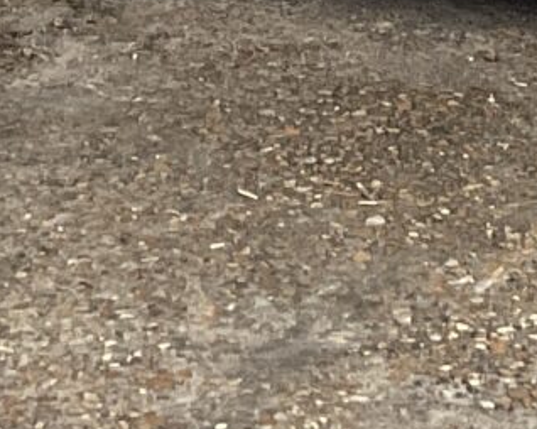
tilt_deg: +2.0
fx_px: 3621
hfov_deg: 8.5
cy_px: -1170
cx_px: 388
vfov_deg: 5.9
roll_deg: -0.1
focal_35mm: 228
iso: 16
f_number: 1.8
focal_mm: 3
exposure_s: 1/842
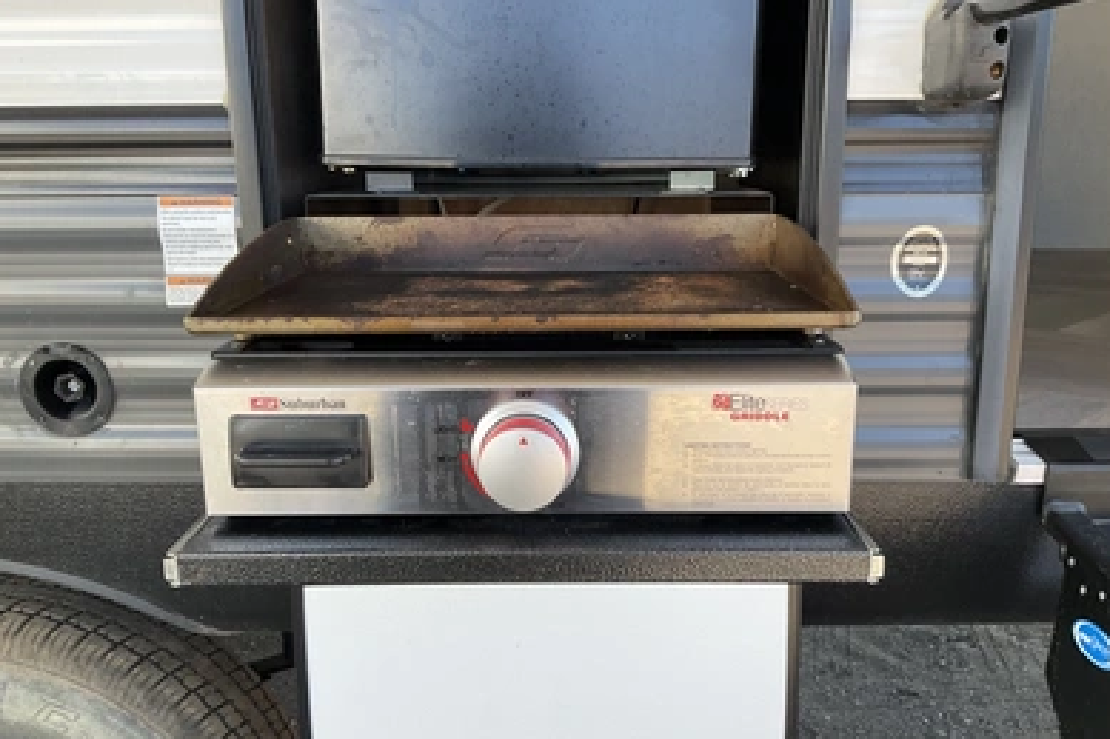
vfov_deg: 42.3
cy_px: 379
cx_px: 559
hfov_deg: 60.3
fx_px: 955
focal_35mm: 31
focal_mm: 3
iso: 25
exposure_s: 1/248
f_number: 1.8
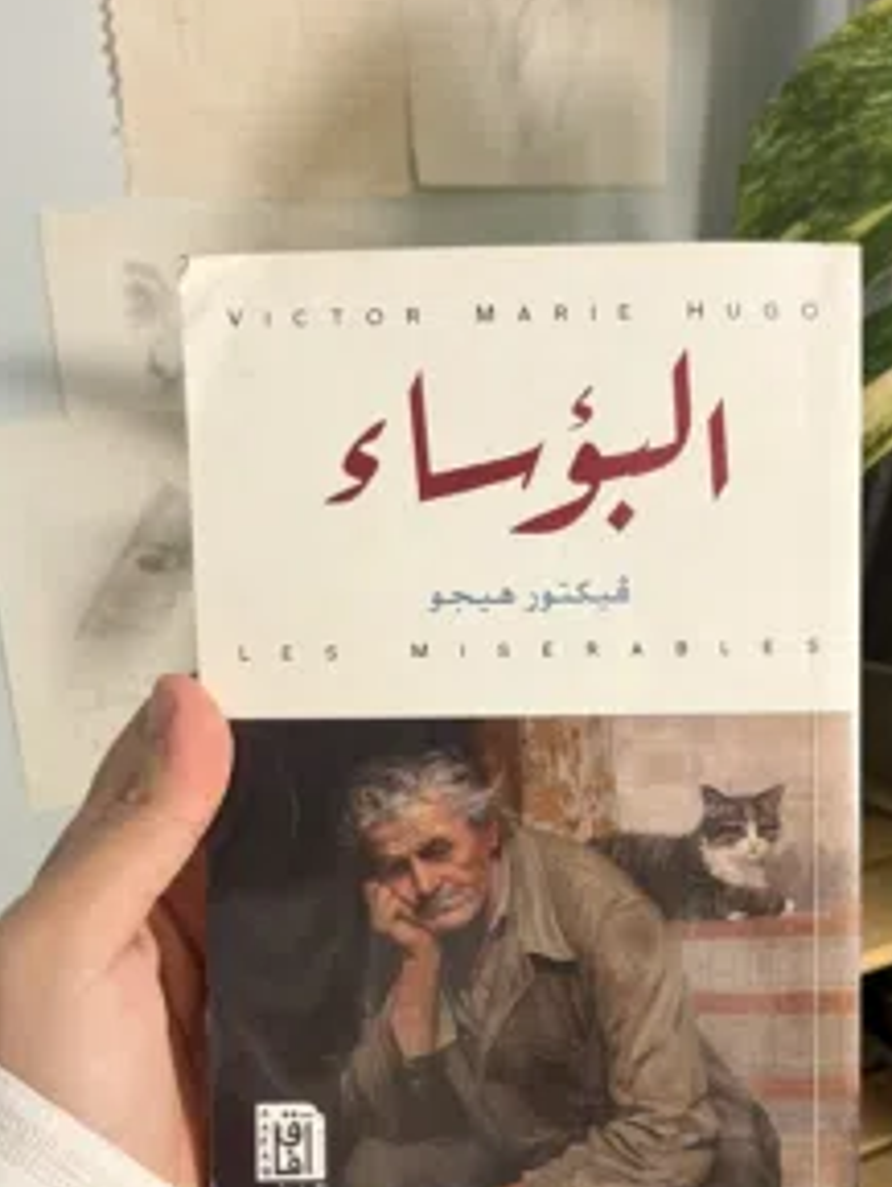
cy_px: 657
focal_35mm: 36
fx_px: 1236
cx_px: 543
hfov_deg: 39.5
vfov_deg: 51.2
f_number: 1.6
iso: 320
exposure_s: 1/50
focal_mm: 5.1
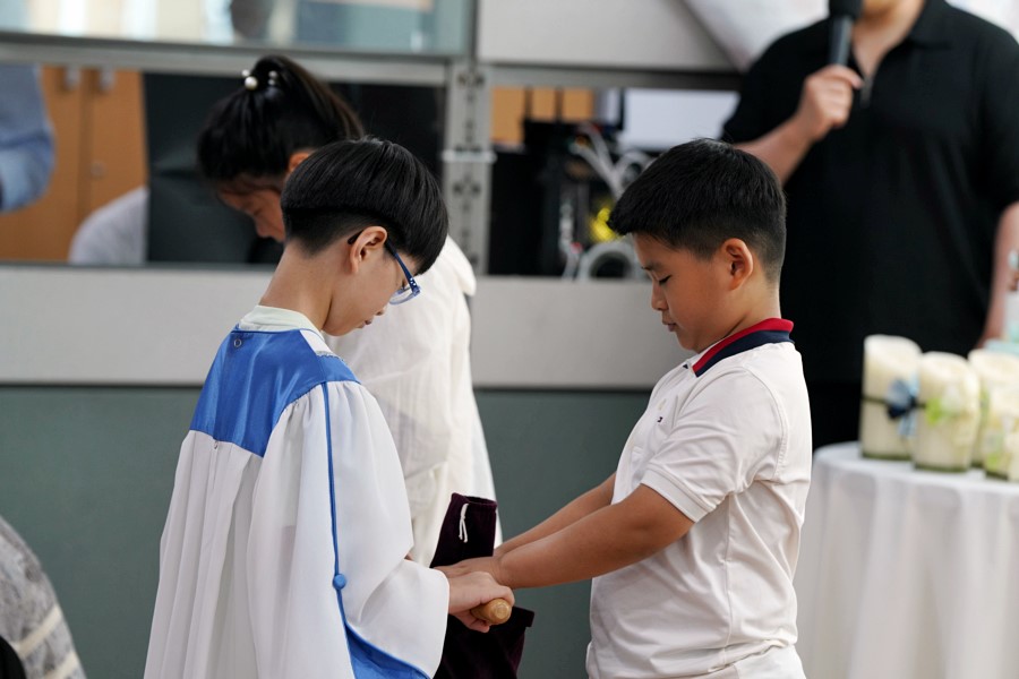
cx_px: 510
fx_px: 4132
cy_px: 340
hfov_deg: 14.1
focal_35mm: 146
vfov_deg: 9.4
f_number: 4
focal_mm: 146
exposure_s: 1/160
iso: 800
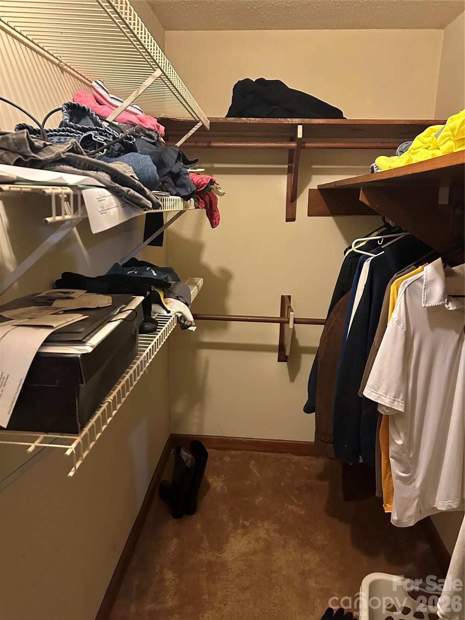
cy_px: 310
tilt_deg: -12.4
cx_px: 232
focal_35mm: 24
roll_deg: -2.3
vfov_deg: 71.6
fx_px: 430
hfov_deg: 56.8
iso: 800
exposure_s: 1/40
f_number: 1.78
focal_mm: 6.86
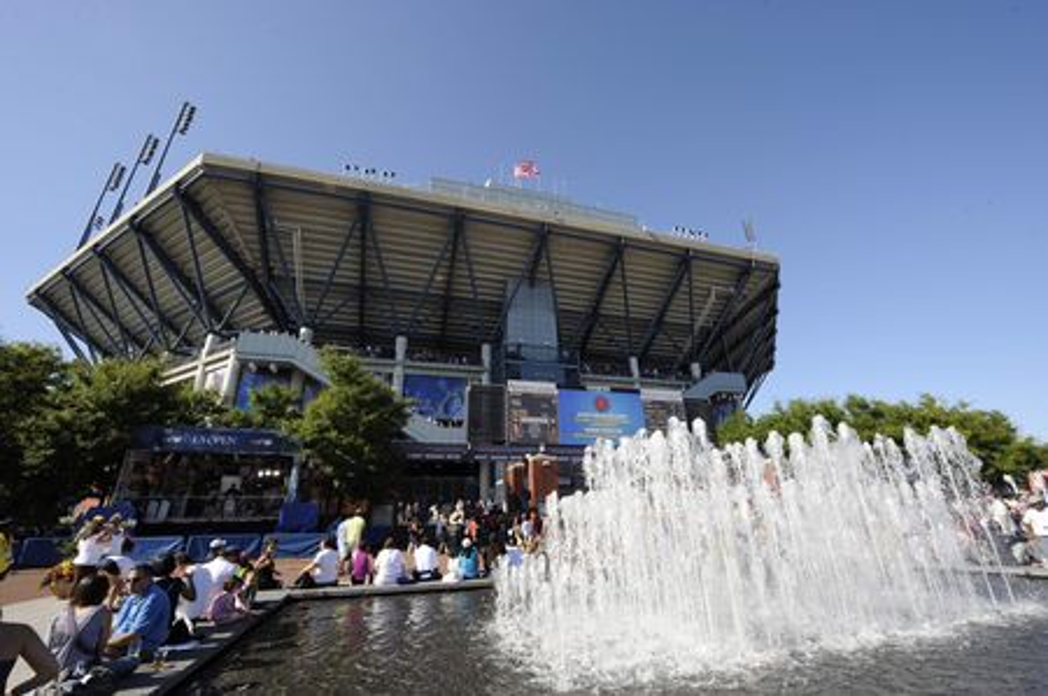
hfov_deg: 104.3
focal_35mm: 14
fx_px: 407
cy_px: 348
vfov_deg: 81.1
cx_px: 524
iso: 200
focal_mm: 14
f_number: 11
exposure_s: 1/250
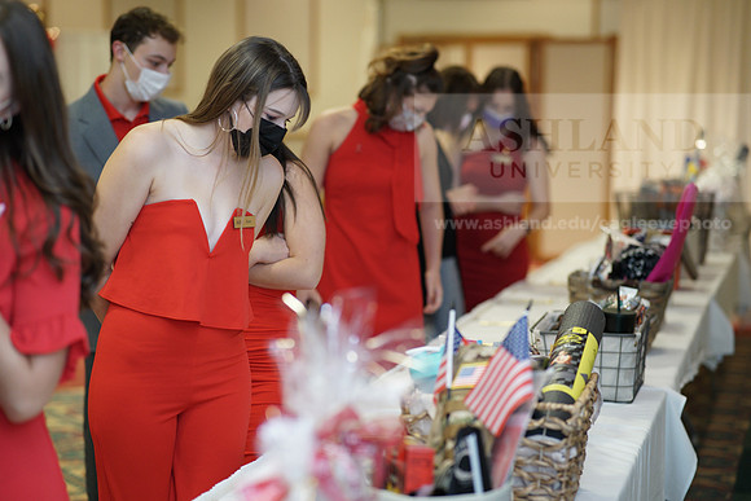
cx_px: 376
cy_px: 250
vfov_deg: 16.1
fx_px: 1774
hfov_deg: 23.9
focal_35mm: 85
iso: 1000
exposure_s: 1/160
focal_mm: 85
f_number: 2
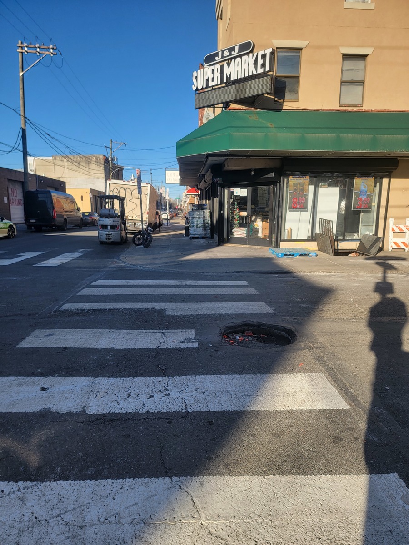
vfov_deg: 71.6
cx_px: 204
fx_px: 378
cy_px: 272
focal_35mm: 24
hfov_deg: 56.8
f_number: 1.8
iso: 16
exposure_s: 1/484
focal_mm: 6.7
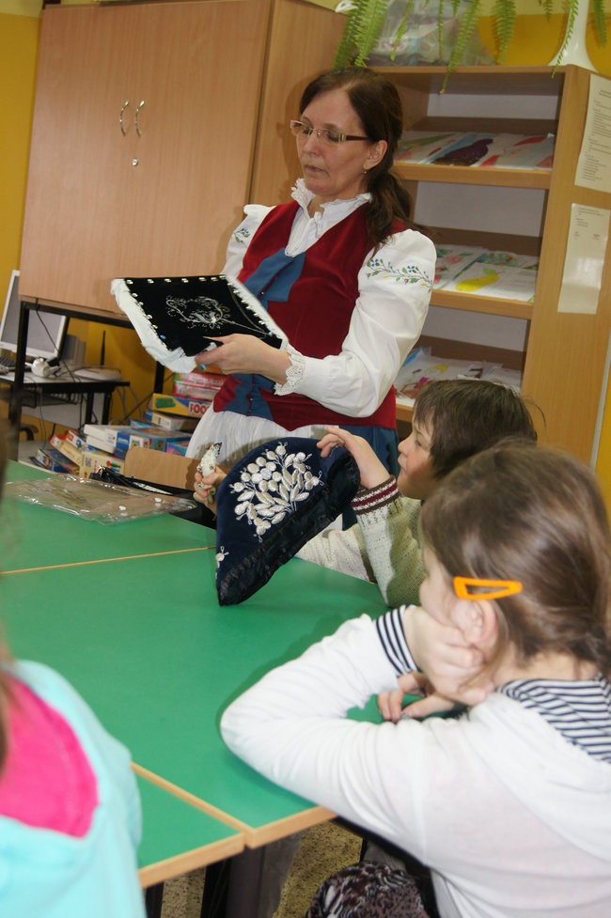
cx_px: 306
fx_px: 1147
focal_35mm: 45
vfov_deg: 43.6
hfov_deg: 29.8
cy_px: 459
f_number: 4.5
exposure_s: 1/80
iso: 800
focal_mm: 30
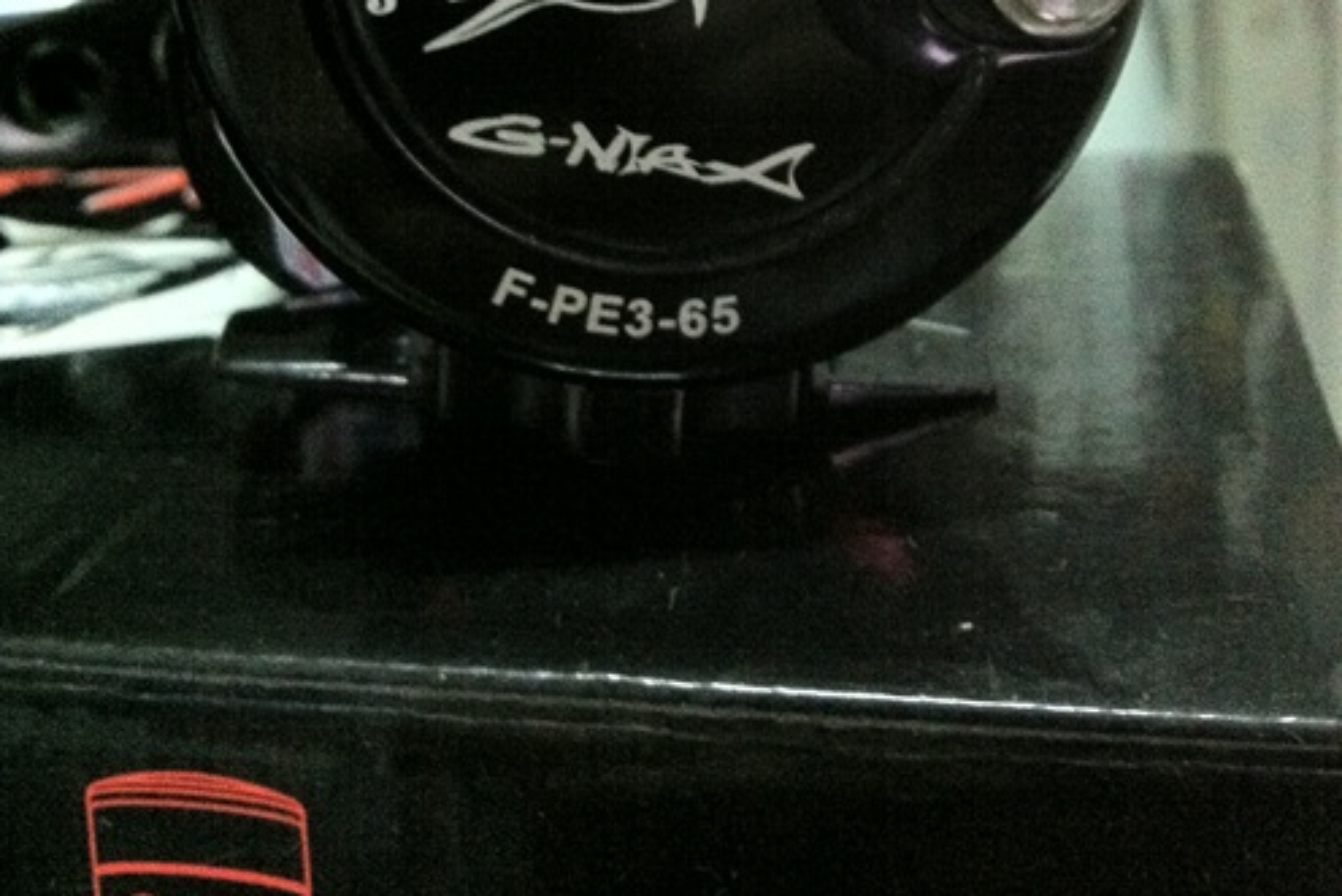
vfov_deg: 26.4
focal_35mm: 49
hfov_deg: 40.3
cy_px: 42
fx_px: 1827
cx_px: 668
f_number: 2.8
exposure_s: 1/15
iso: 1000
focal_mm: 3.85
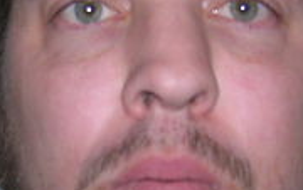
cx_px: 101
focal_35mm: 128
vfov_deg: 10.3
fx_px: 1058
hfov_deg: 16.3
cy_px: 119
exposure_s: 1/60.1
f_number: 2.9
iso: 50
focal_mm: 5.7
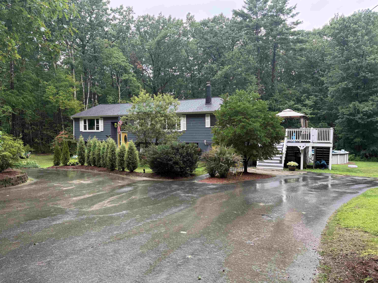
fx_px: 262
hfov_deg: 71.6
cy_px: 142
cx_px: 189
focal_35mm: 24
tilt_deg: -1.4
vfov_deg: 56.8
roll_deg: +0.1
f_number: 1.78
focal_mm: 6.76
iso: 80
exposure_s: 1/344
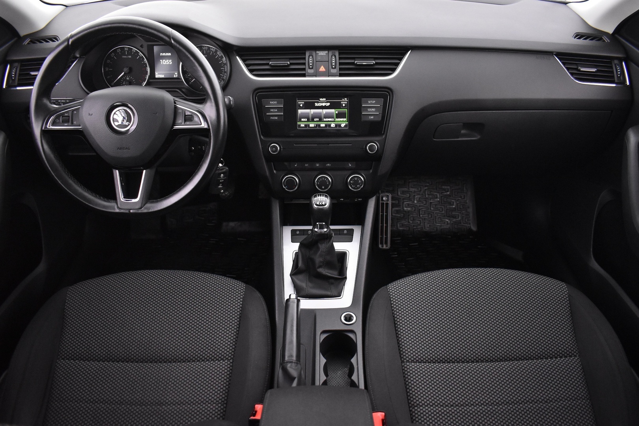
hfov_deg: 67.4
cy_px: 213
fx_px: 479
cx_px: 320
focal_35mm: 27
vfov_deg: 47.9
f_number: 3.5
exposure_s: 1/20
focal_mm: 18
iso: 3200
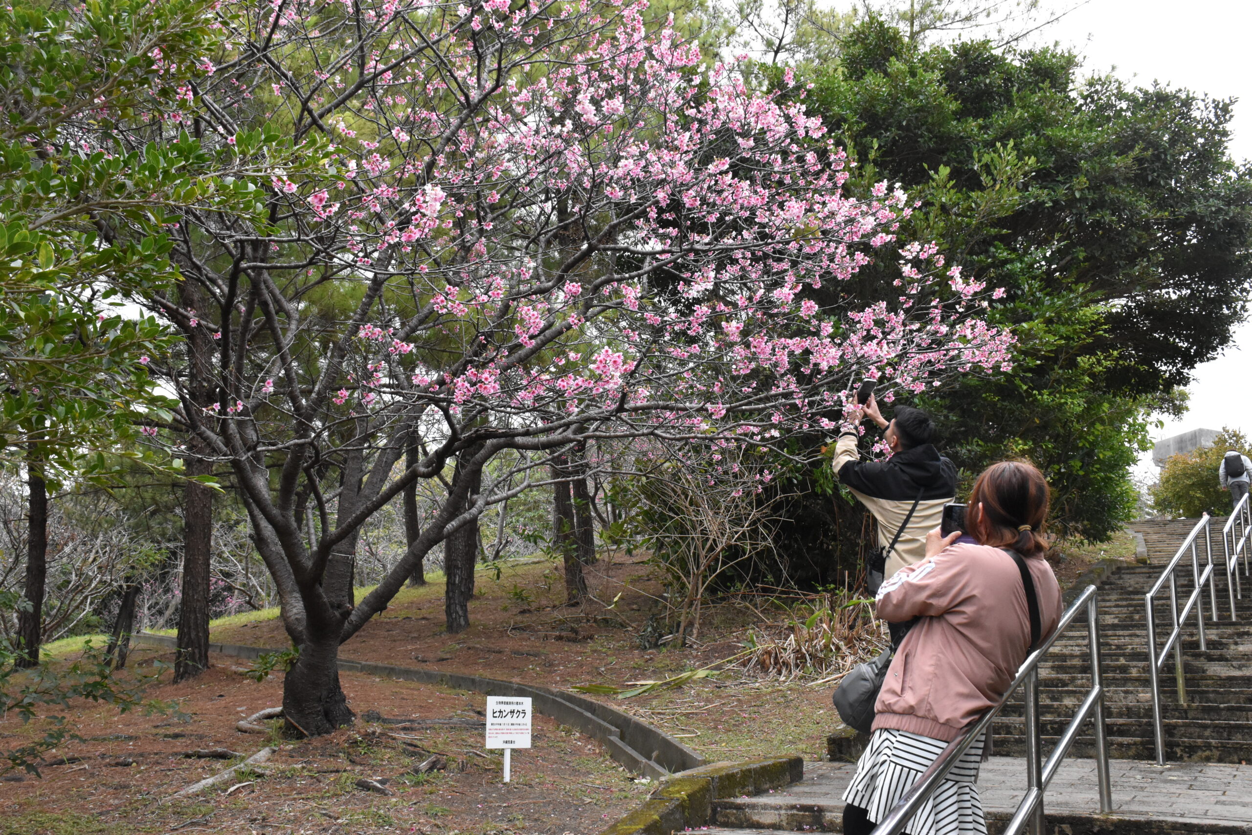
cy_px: 418
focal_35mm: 36
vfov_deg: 36.9
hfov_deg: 53.1
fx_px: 1252
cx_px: 626
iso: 2500
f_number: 10
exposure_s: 1/400
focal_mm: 24
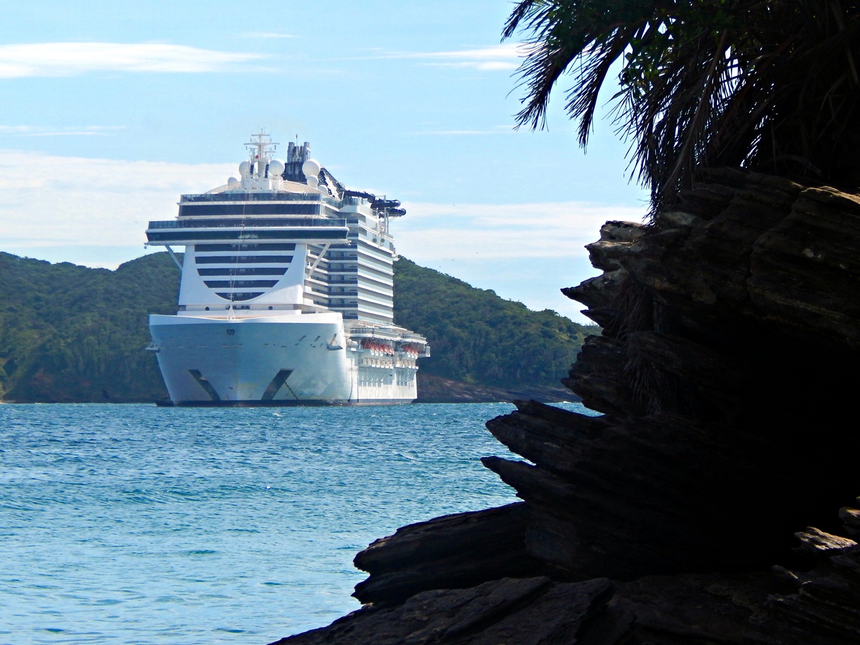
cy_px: 322
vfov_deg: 7.1
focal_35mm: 209
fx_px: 5192
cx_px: 430
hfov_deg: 9.5
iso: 125
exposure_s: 1/1000
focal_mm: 37.1
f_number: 5.4
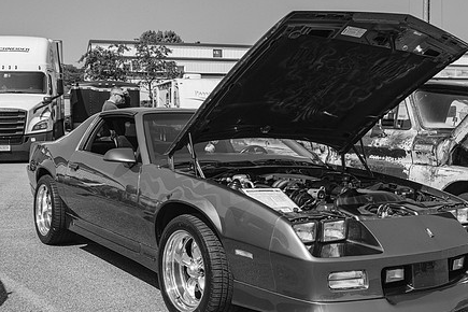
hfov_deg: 44.4
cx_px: 271
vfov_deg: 30.5
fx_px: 572
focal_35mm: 44
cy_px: 160
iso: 160
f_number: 10
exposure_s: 1/250
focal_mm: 33
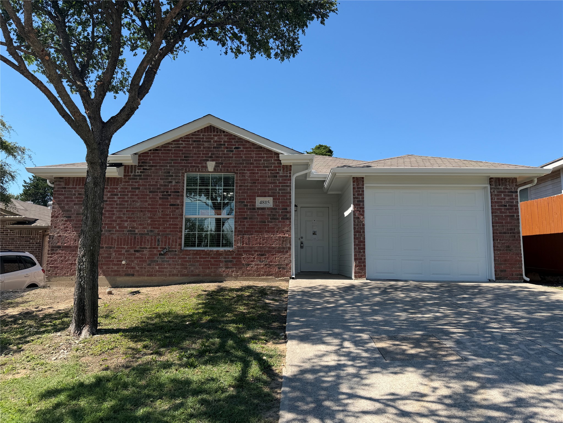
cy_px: 212
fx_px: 390
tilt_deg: +7.7
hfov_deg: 71.6
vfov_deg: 56.8
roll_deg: -0.6
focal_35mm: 24
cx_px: 282
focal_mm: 6.76
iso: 80
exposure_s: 1/3145
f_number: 1.78
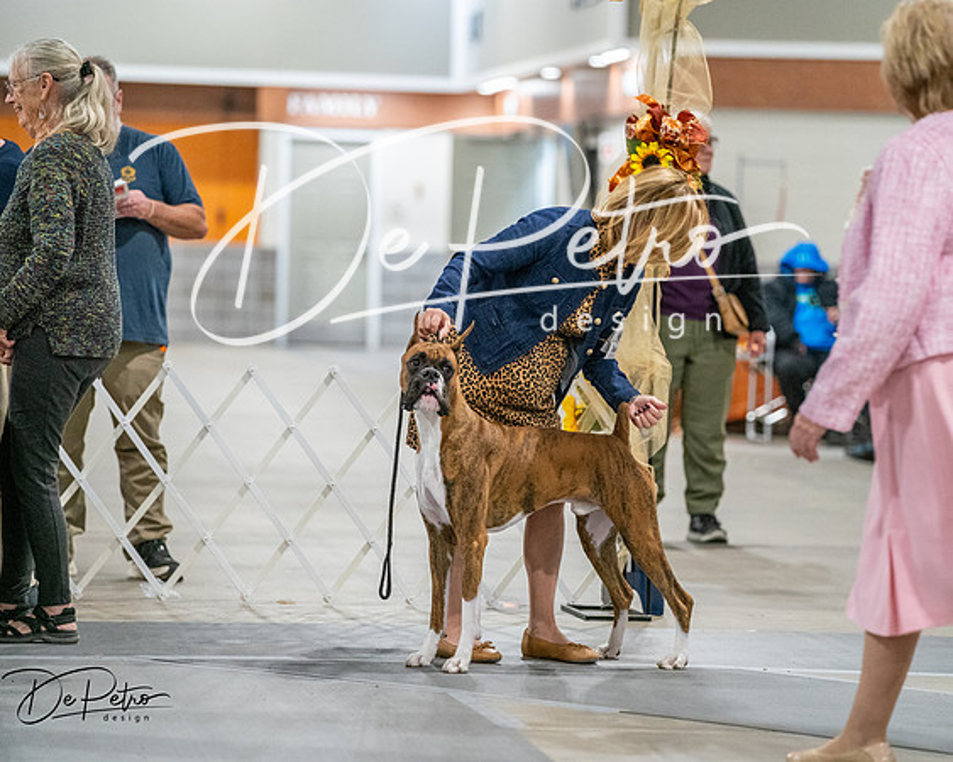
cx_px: 476
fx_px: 5208
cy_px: 381
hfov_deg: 10.5
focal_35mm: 185
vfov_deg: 8.4
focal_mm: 164
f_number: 3.5
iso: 6400
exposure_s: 1/250
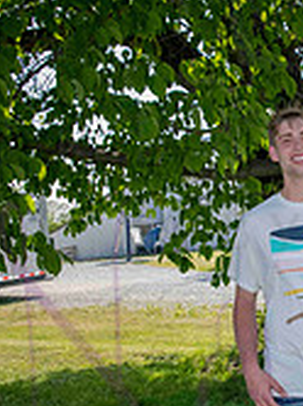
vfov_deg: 26.7
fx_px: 854
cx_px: 296
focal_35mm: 73
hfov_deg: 19.6
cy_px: 227
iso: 500
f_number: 5.6
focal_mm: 28
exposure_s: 1/640
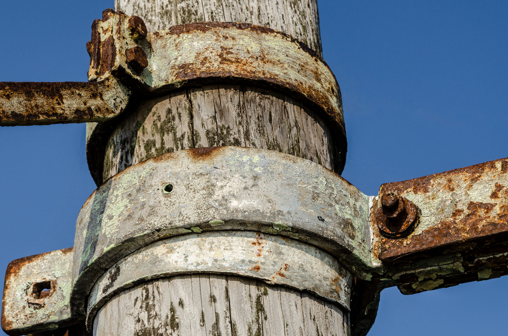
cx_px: 275
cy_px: 183
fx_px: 1563
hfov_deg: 18.5
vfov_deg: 12.3
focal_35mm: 111
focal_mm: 58
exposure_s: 1/1000
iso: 100
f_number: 7.1
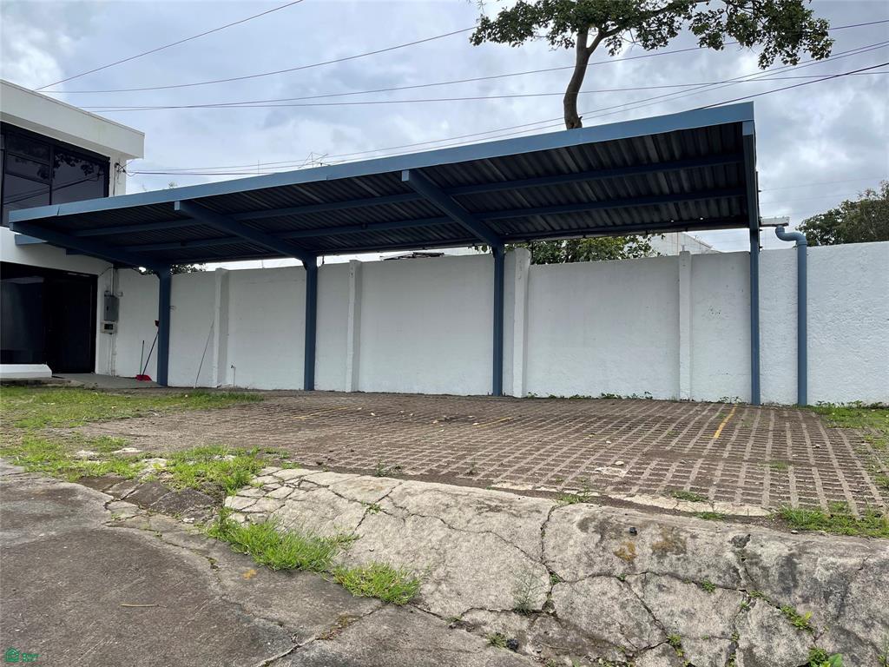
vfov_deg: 53.1
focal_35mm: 26
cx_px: 444
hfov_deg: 67.3
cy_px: 334
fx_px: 668
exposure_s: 1/2387
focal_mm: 5.1
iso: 32
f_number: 1.6
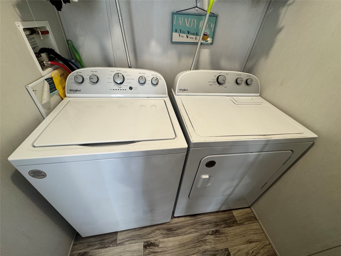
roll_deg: -6.3
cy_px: 128
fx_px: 138
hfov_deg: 102.1
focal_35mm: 14
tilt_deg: -37.9
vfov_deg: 85.7
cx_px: 170
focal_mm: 2.22
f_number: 2.2
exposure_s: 1/60
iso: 200
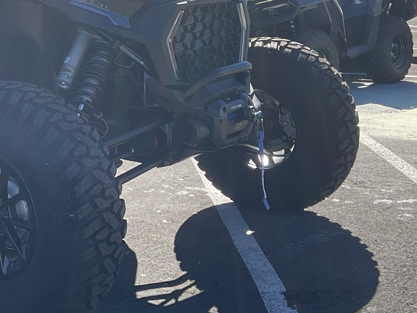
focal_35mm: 70
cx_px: 56
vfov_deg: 20.8
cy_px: 68
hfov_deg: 27.0
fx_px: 843
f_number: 1.8
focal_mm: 3
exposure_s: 1/749
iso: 16
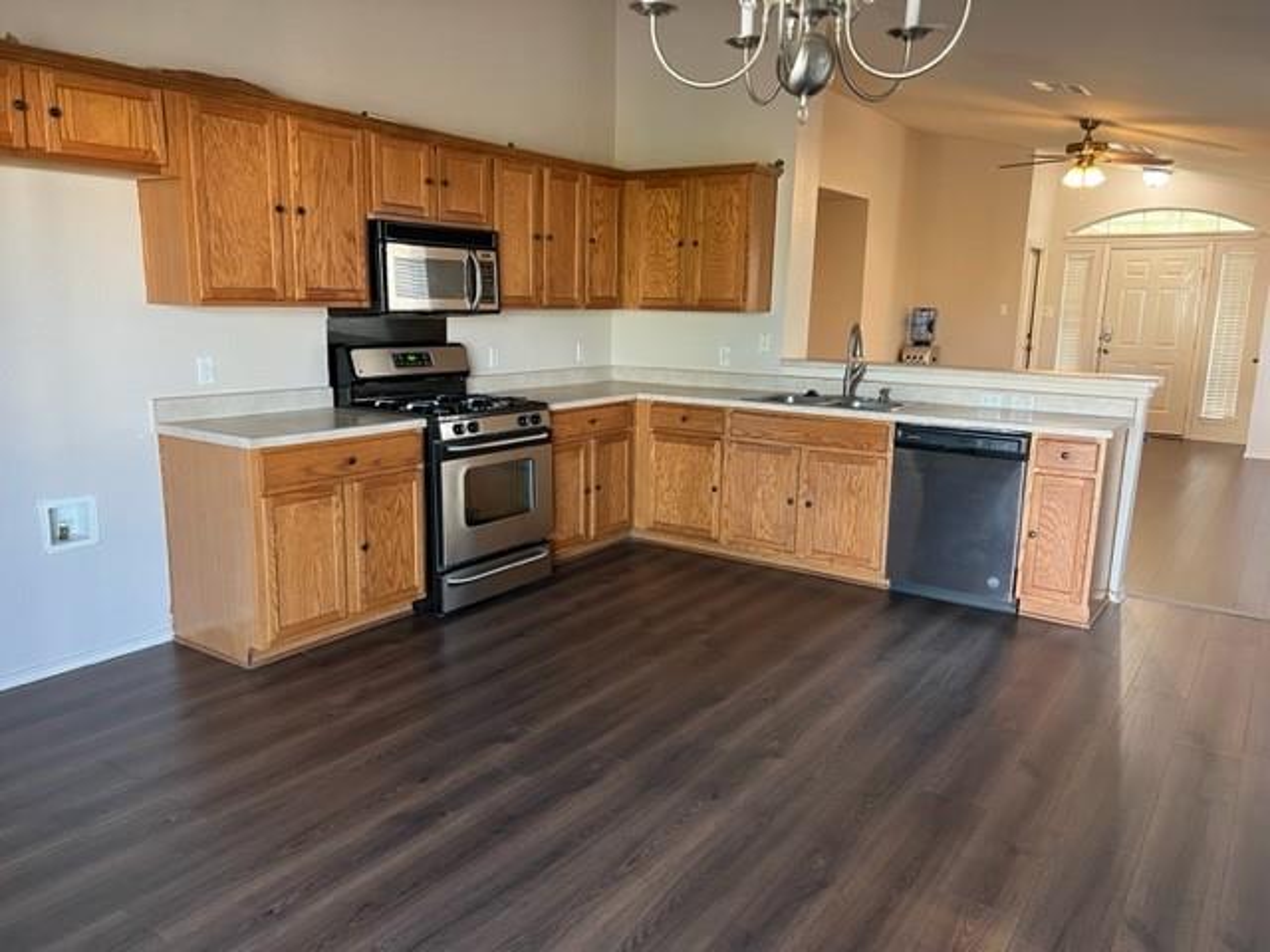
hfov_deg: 67.3
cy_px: 476
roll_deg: -1.2
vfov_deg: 53.1
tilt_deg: -10.9
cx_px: 635
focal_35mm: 26
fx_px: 954
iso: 250
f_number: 1.5
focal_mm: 5.7
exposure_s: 1/60
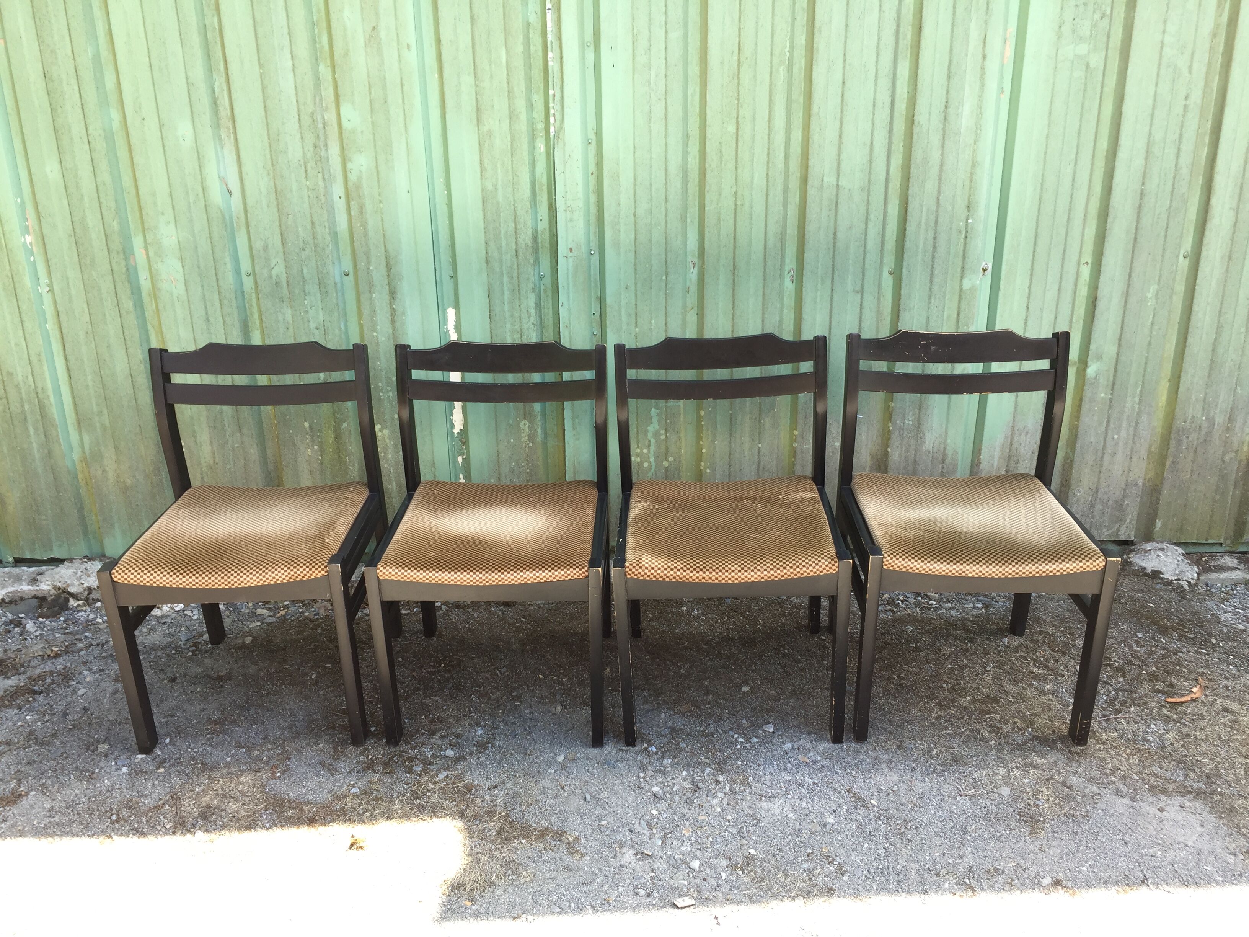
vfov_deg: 48.2
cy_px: 468
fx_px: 1046
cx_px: 624
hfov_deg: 61.7
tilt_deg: -20.7
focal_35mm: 29
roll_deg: -0.2
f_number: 2.2
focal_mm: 4.15
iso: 32
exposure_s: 1/129
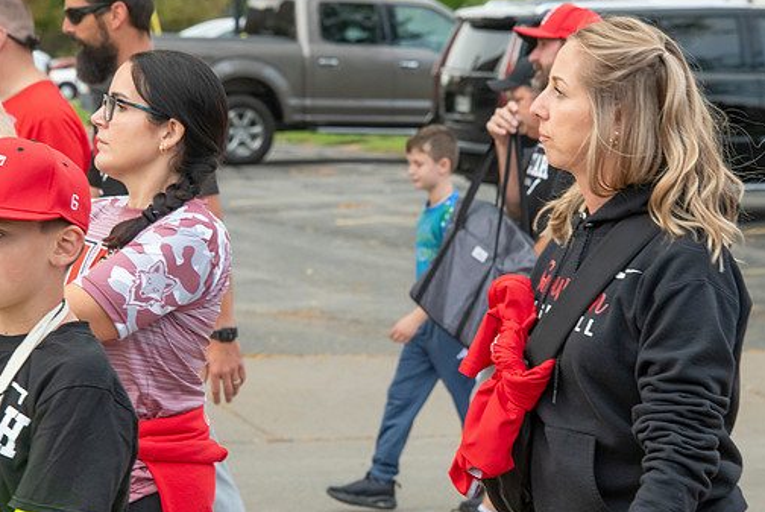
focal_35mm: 184
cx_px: 437
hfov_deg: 11.2
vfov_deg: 7.5
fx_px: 3913
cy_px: 259
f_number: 11
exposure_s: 1/200
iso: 3200
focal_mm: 160
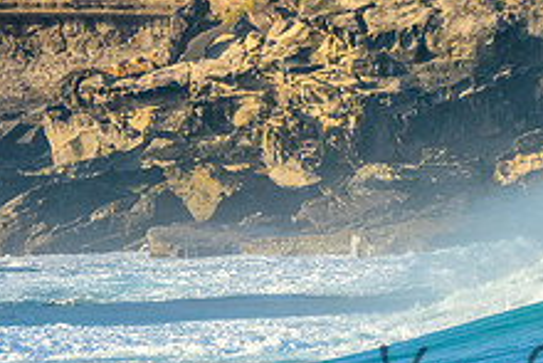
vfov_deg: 1.0
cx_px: 709
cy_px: 350
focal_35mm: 1449
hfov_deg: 1.4
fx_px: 21869
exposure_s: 1/2000
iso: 1000
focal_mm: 400
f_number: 9
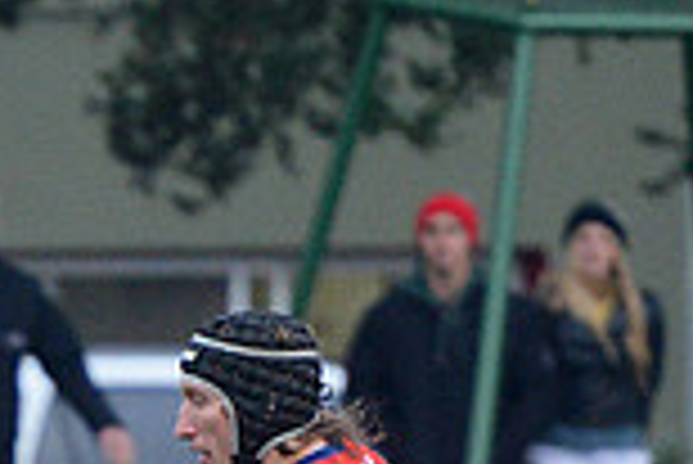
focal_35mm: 752
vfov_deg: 1.8
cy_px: 800
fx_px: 14489
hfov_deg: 2.7
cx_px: -220
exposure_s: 1/500
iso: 2000
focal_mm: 200
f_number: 2.8
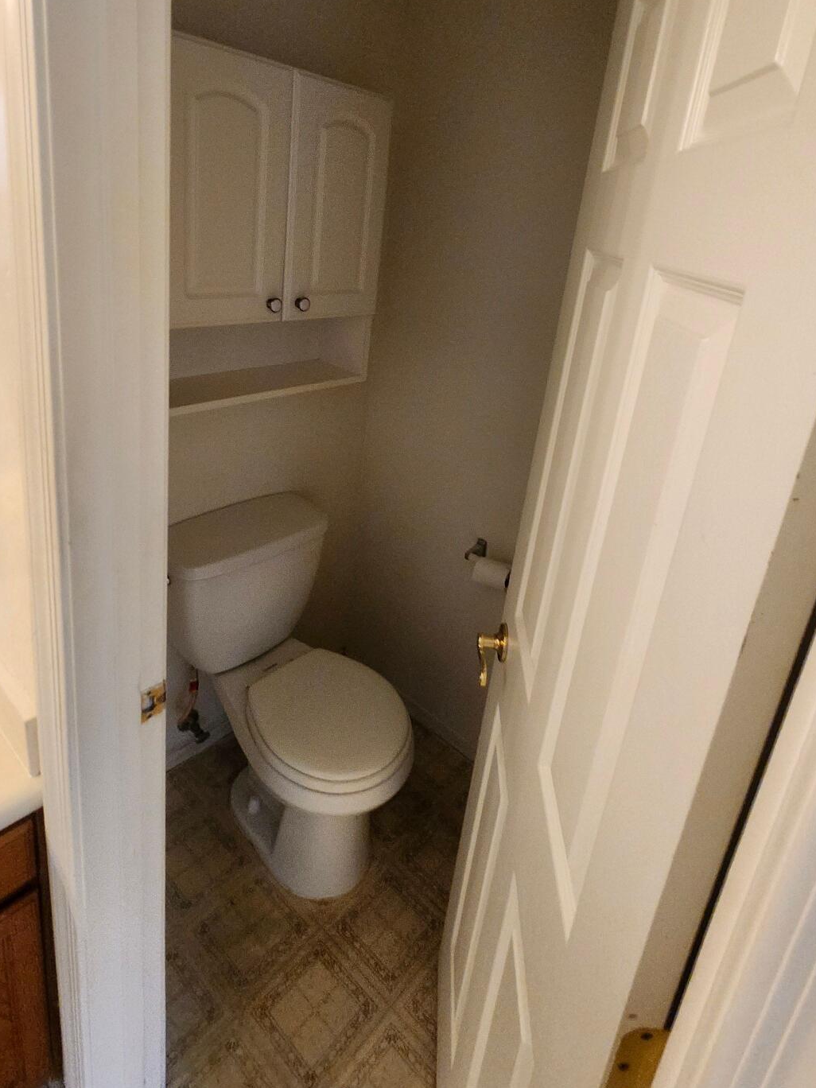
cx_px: 449
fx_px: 597
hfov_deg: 68.5
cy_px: 416
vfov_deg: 83.2
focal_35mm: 19
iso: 250
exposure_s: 1/60
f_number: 2.2
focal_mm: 1.74
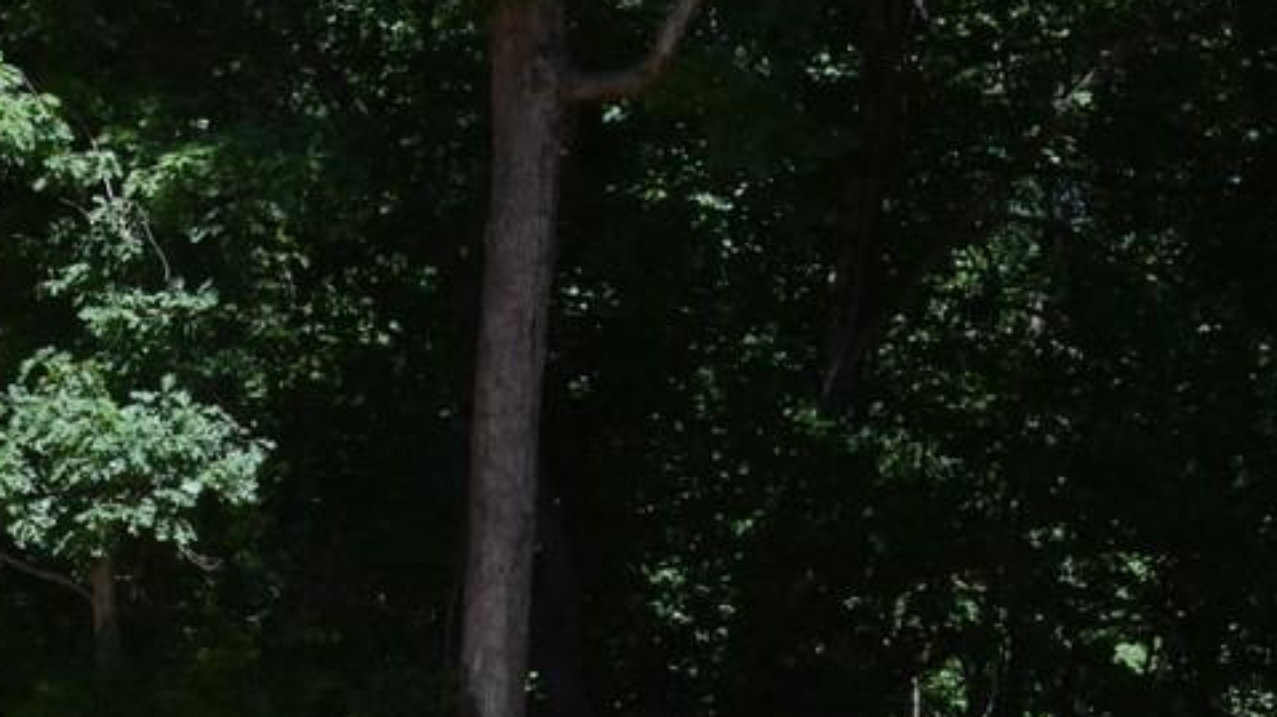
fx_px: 2843
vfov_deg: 14.0
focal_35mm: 84
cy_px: 856
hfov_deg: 25.1
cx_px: 347
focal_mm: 24
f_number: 11
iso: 640
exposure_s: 1/500
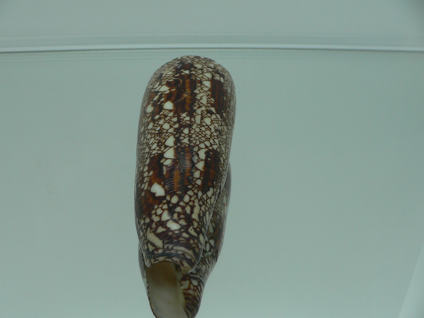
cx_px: 199
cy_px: 170
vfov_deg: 37.7
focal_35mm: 38
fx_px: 465
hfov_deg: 48.9
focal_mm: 4.6
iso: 80
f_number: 2.8
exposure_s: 1/60
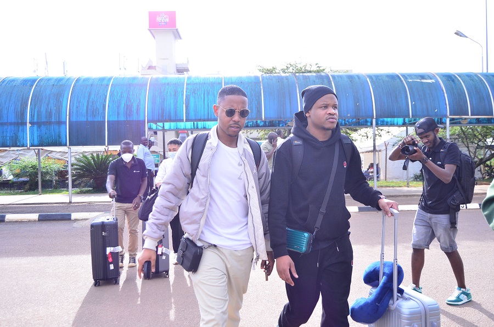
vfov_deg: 43.4
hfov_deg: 62.0
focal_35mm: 30
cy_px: 164
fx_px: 411
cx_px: 247
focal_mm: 20
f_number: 4
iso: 800
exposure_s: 1/2000
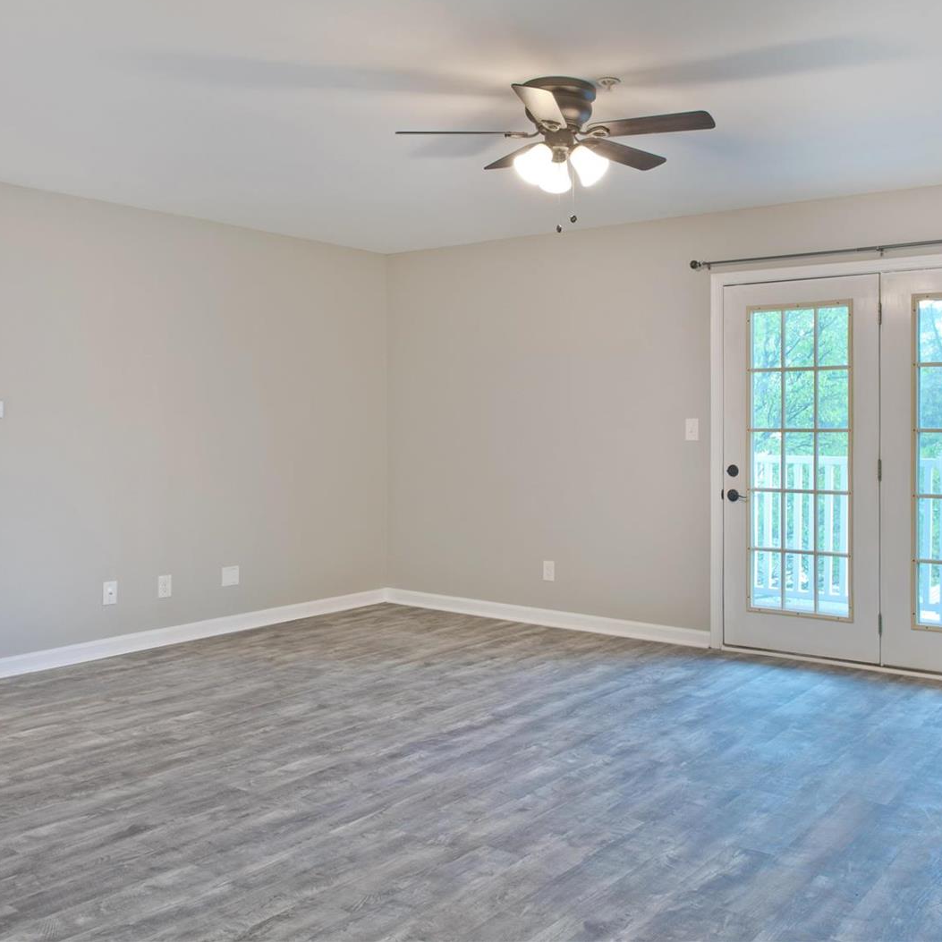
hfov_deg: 51.6
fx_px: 954
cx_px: 624
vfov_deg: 52.5
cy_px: 466
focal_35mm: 31
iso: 100
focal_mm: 24
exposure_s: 1/2.5
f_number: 11
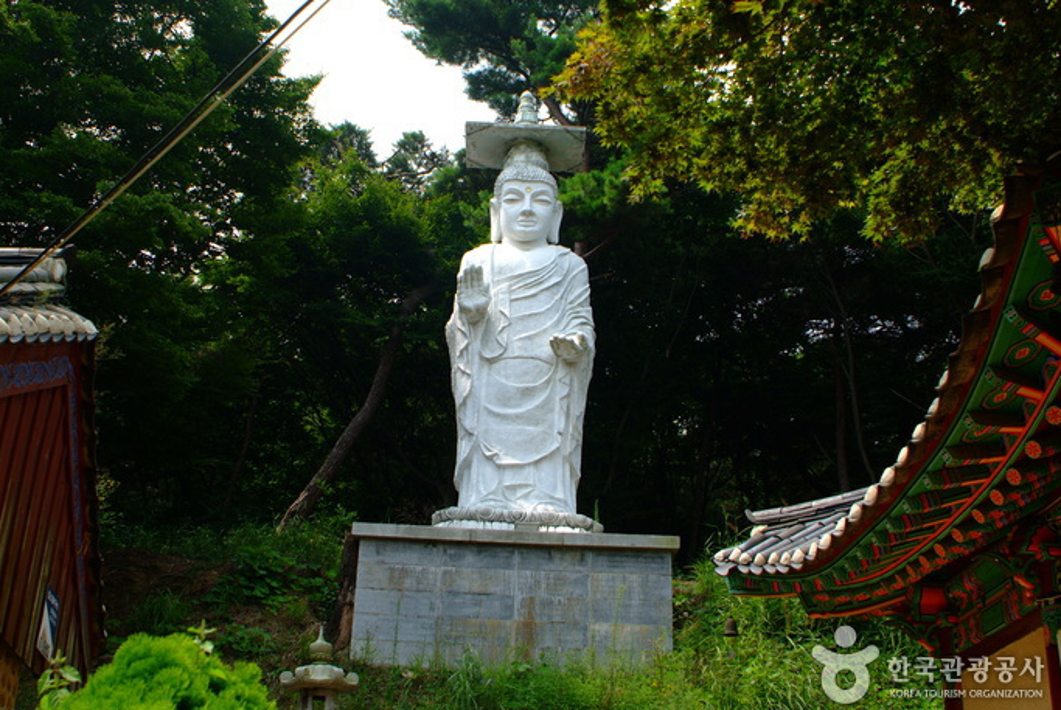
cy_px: 362
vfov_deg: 31.3
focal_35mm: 43
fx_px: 1269
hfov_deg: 45.4
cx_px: 524
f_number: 6.7
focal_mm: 28
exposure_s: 1/180
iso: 100
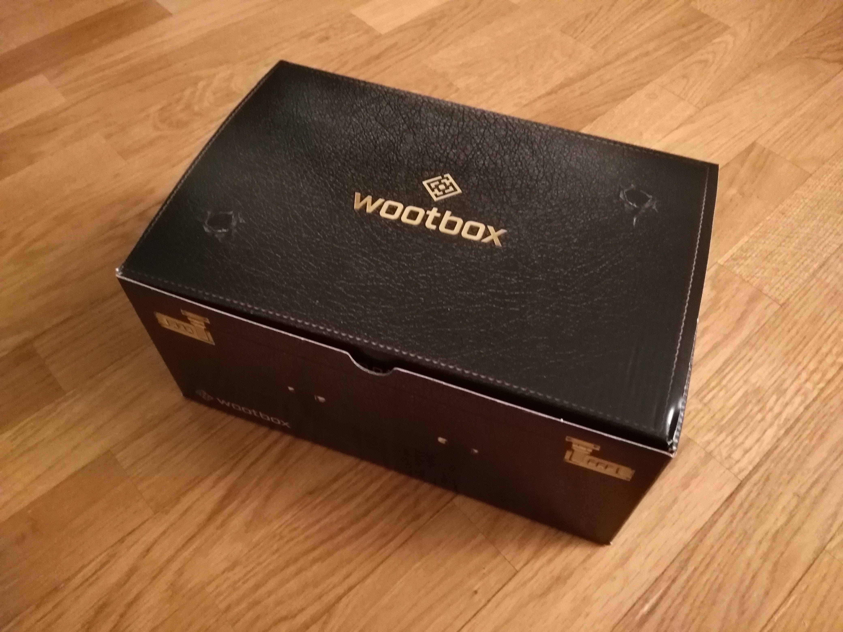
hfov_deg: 63.4
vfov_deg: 49.7
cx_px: 422
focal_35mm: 28
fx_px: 682
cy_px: 316
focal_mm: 2.96
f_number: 2
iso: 1904
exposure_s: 1/15
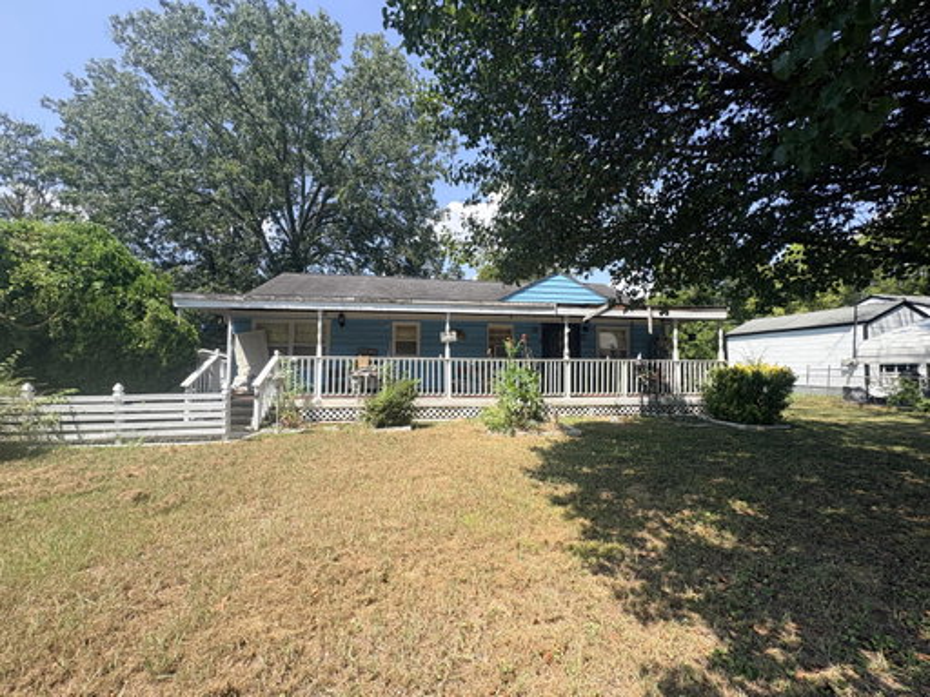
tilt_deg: +2.9
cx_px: 465
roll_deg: +0.6
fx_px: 376
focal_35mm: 14
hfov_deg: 102.1
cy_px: 348
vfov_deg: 85.7
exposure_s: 1/1198
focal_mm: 2.22
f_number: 2.2
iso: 50
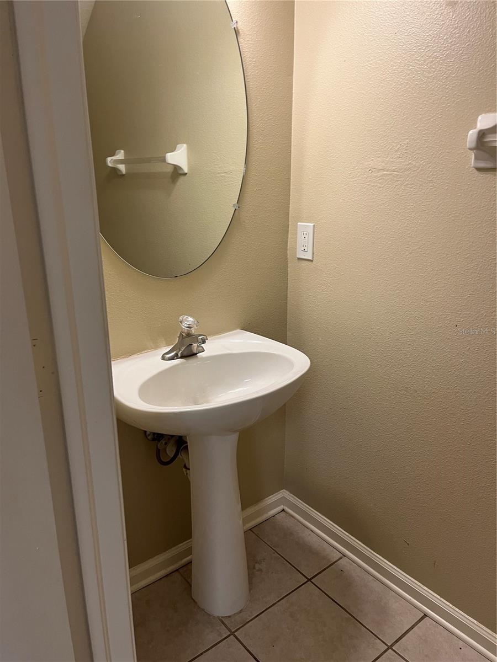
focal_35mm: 26
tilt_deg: -18.2
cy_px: 331
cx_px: 248
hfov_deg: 53.1
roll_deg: +0.3
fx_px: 498
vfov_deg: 67.3
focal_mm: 5.1
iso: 80
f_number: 1.6
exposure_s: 1/60
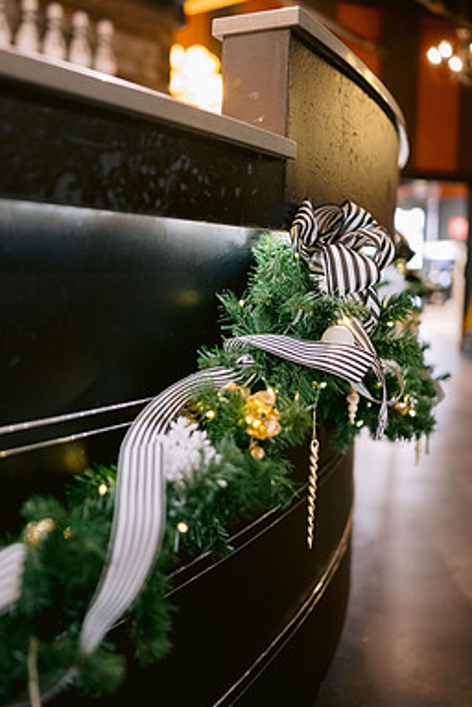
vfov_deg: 47.4
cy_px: 372
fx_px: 806
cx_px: 214
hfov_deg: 32.6
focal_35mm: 41
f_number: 1.8
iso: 1600
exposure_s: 1/40
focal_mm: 35
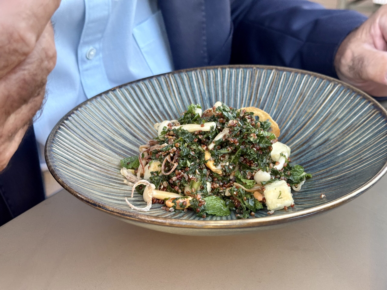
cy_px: 145
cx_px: 194
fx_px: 537
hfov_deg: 39.7
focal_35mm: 48
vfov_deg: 30.3
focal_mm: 6.76
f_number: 1.78
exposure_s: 1/60
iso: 160
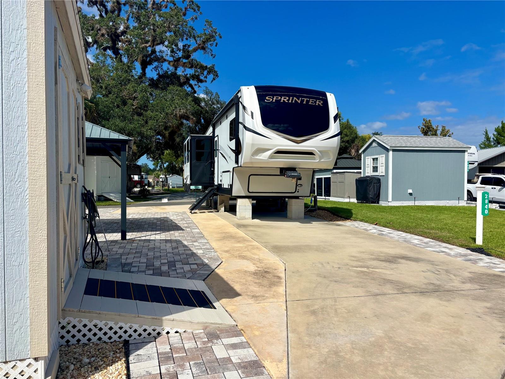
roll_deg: +0.8
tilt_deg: -1.1
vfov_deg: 53.1
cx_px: 252
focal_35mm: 26
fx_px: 379
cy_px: 190
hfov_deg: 67.3
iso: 50
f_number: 1.6
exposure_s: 1/6711
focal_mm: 5.96
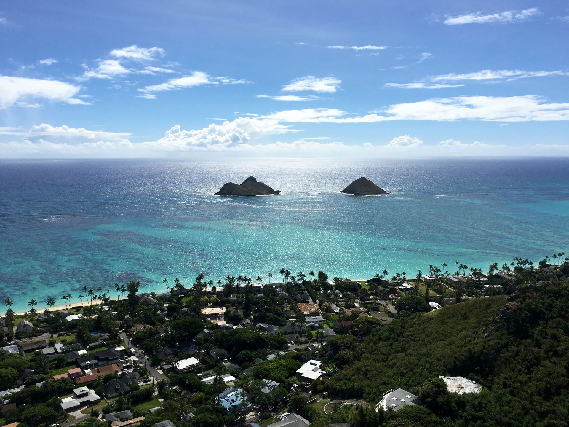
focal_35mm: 29
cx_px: 284
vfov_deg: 48.2
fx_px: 477
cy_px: 214
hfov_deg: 61.7
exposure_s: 1/4808
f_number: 2.2
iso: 25
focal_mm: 4.15
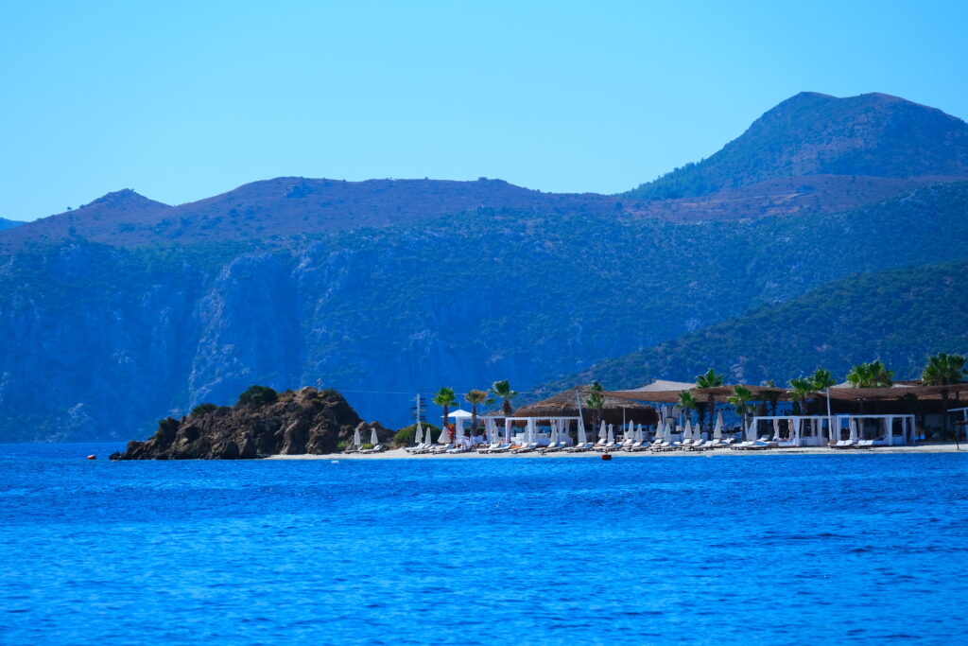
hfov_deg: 10.1
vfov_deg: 6.8
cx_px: 484
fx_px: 5459
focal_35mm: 203
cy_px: 323
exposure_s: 1/800
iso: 160
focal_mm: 135
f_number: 5.6
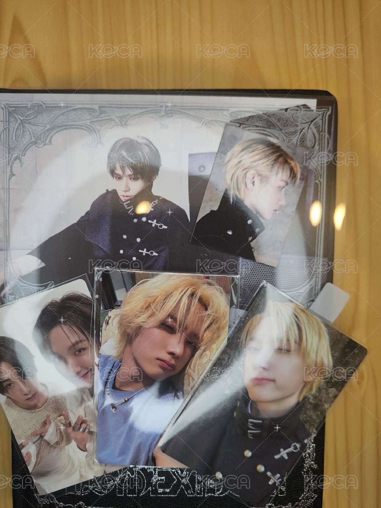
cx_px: 170
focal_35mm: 26
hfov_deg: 53.0
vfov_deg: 67.1
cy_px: 284
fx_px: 381
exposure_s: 1/120
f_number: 1.8
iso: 80
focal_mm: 5.4
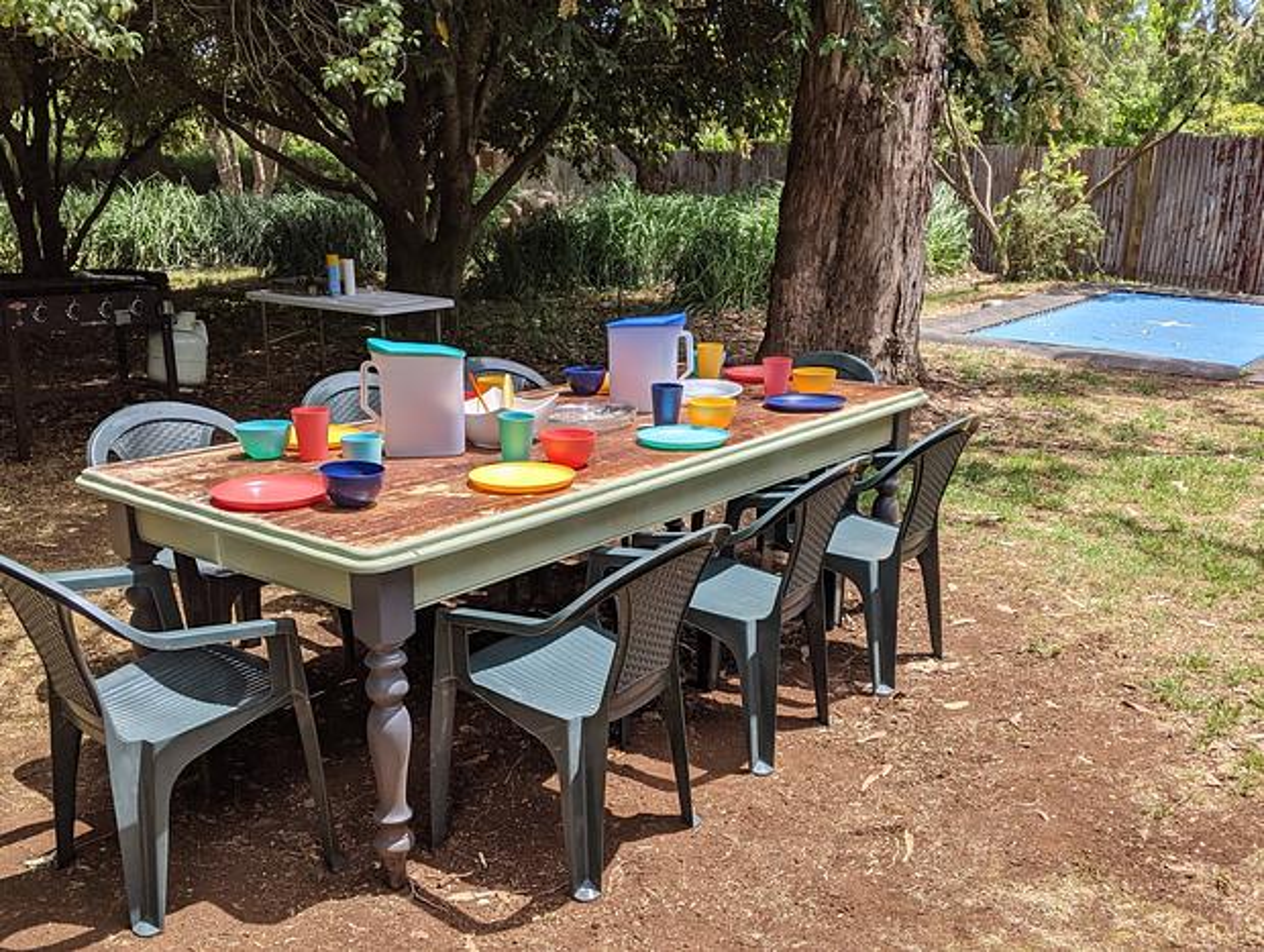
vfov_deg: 51.5
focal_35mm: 27
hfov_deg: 65.2
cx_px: 632
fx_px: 987
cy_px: 476
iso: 53
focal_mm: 4.44
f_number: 1.8
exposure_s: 1/2611
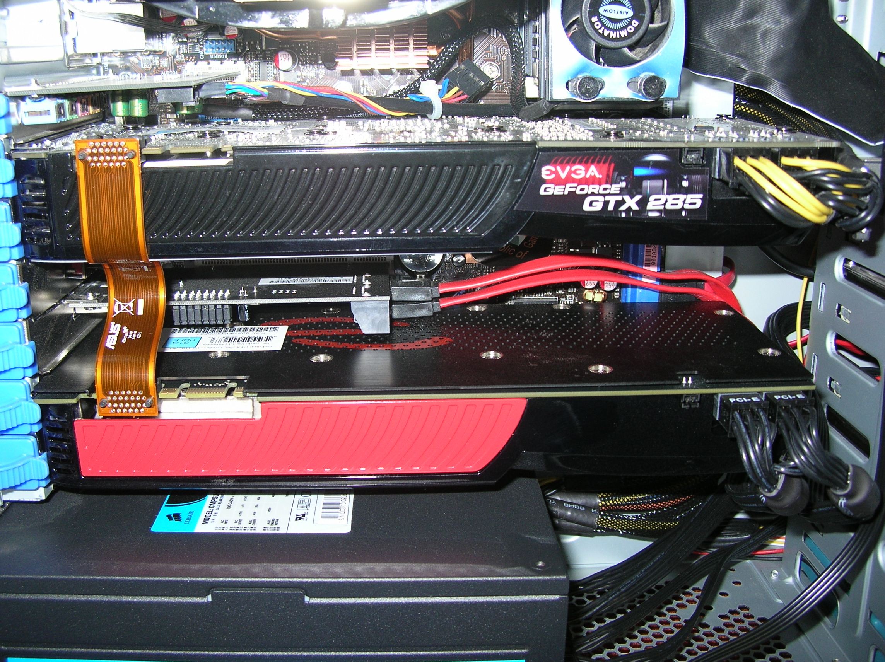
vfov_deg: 39.6
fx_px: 920
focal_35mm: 36
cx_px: 442
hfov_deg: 51.4
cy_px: 331
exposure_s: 1/60.1
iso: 50
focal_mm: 6
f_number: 2.7
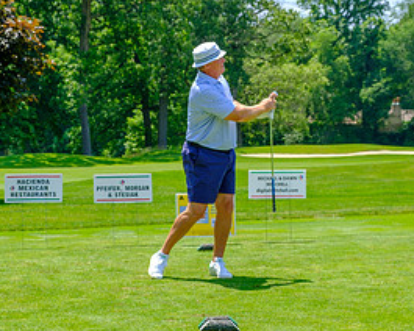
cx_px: 194
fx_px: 1152
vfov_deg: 16.4
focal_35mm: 94
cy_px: 150
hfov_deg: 20.4
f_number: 5.6
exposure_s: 1/250
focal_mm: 39
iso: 200
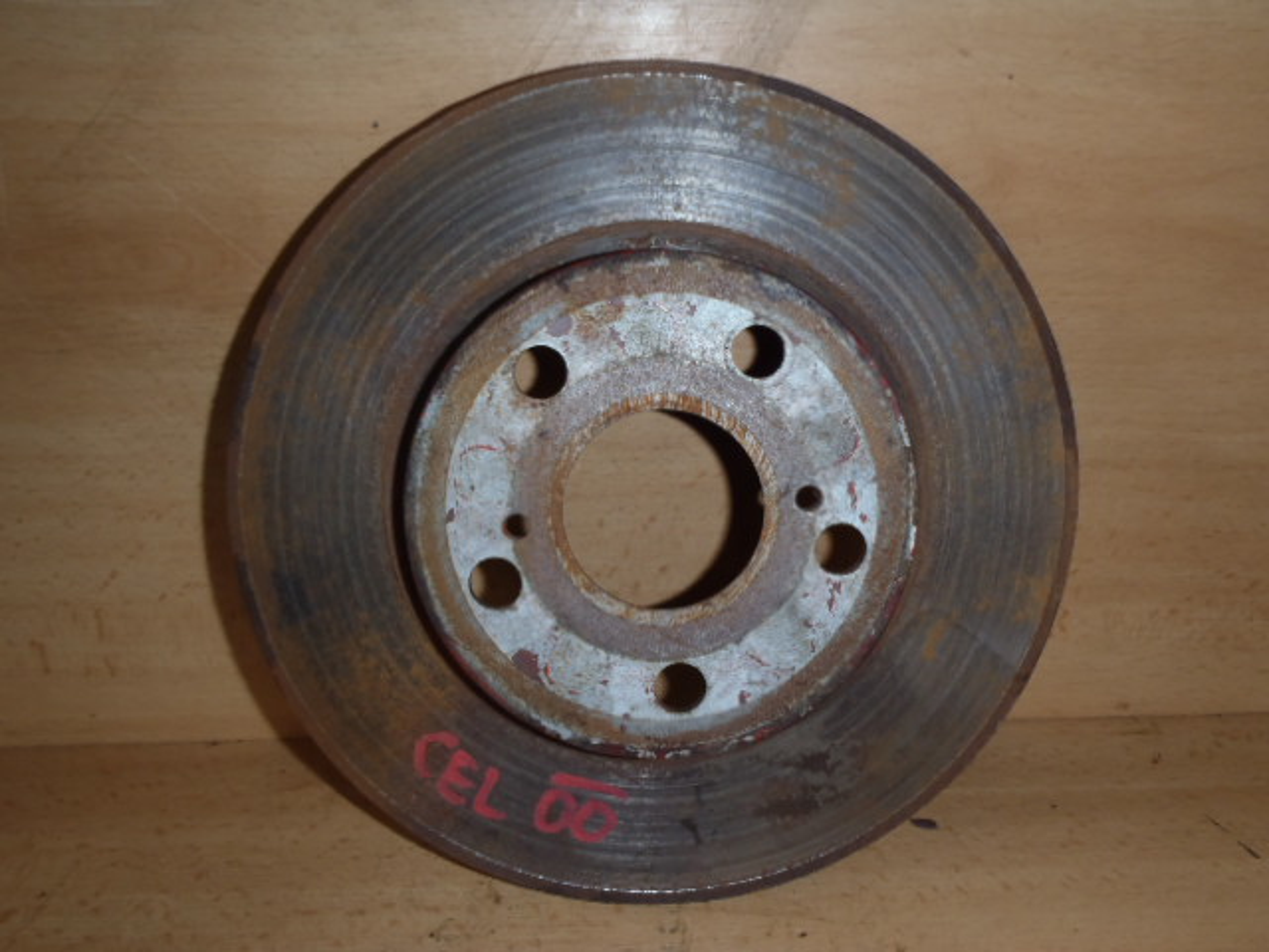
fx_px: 1026
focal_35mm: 28
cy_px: 476
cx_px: 634
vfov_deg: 49.7
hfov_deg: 63.4
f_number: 3.9
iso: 100
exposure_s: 1/30
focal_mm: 5
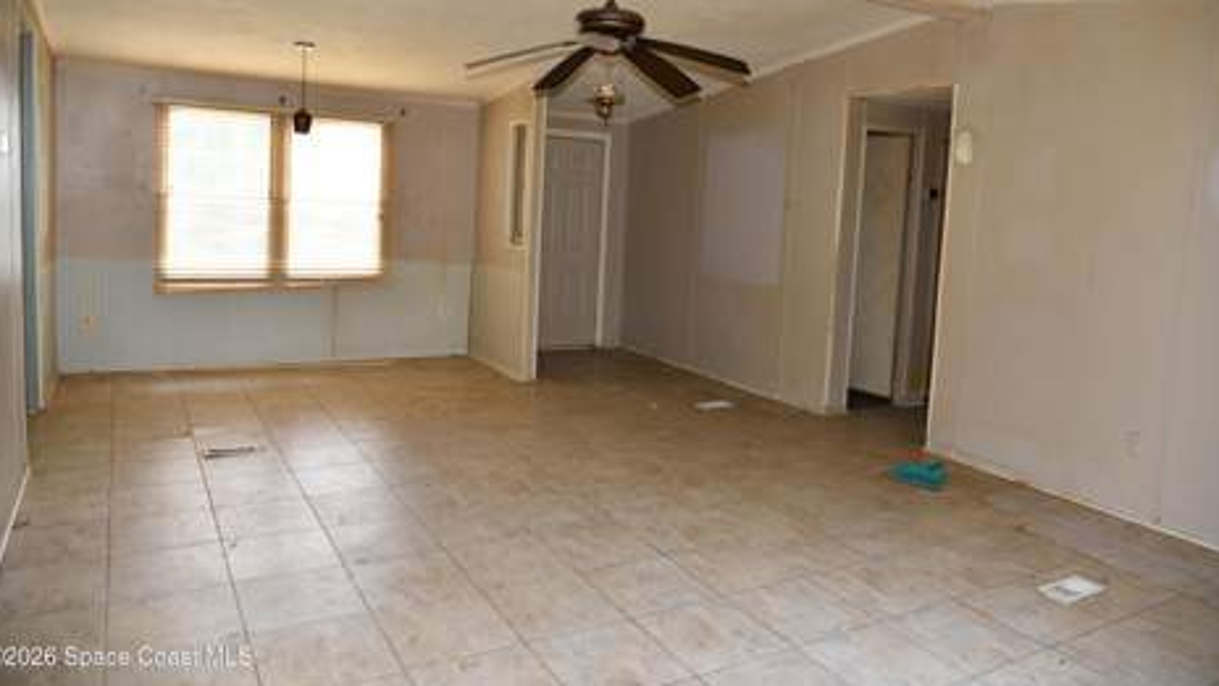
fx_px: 840
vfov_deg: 44.2
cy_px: 273
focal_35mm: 26
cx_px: 615
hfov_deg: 71.9
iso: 800
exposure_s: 1/80
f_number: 4.5
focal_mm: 24
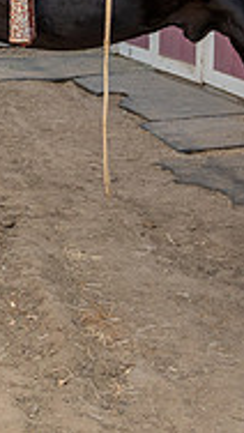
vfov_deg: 20.6
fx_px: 1148
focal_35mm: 100
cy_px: -10
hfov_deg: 10.7
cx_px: -302
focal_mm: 31
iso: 1000
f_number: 11
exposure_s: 1/200
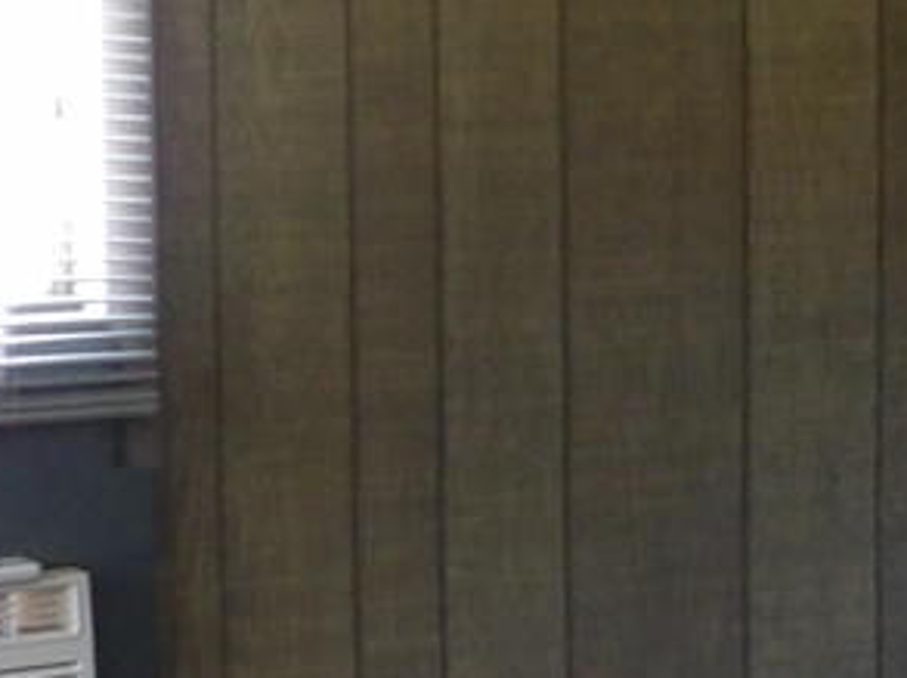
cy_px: 542
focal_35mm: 168
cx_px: 895
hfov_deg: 11.7
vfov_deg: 8.8
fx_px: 4396
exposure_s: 1/17
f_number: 3.2
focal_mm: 4.3
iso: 256
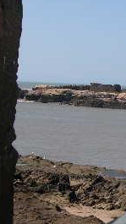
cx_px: 178
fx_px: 594
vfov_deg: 21.3
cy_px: 98
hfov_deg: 11.7
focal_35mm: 100
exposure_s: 1/280
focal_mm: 8
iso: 100
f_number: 7.6
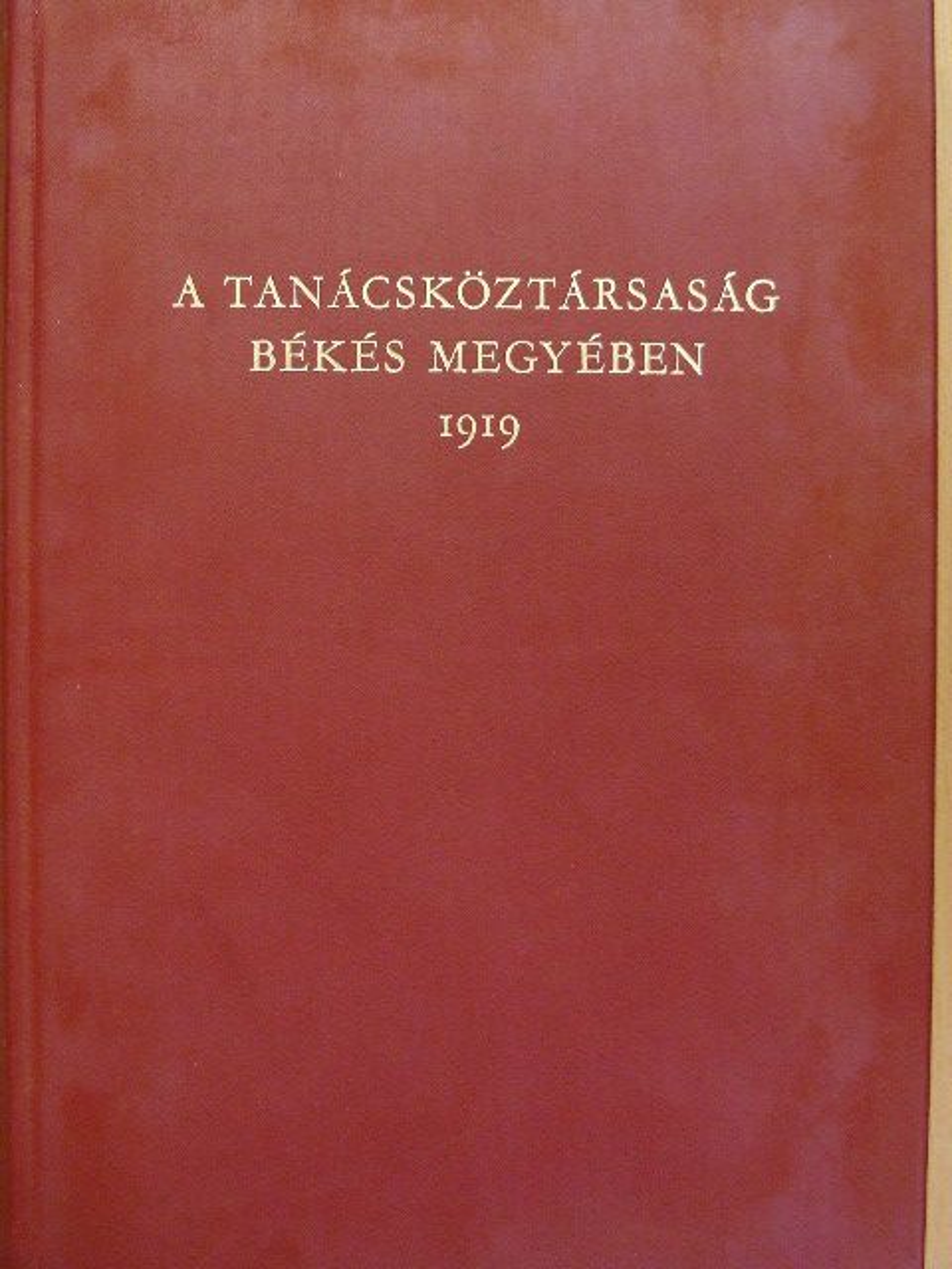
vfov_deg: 30.7
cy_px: 634
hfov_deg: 23.3
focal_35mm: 63
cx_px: 476
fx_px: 2310
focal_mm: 10.5
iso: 200
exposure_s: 1/19.6
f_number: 3.5
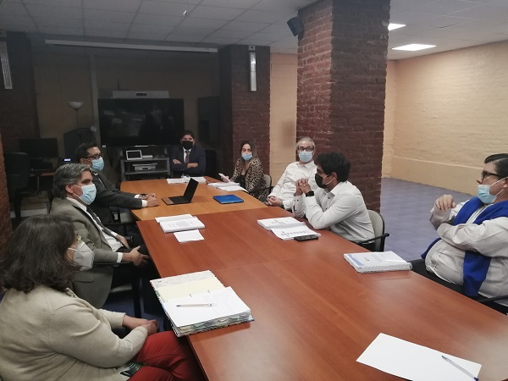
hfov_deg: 65.3
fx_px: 396
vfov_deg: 51.4
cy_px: 190
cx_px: 254
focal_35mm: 27
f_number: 1.8
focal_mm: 3.62
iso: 320
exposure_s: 1/100
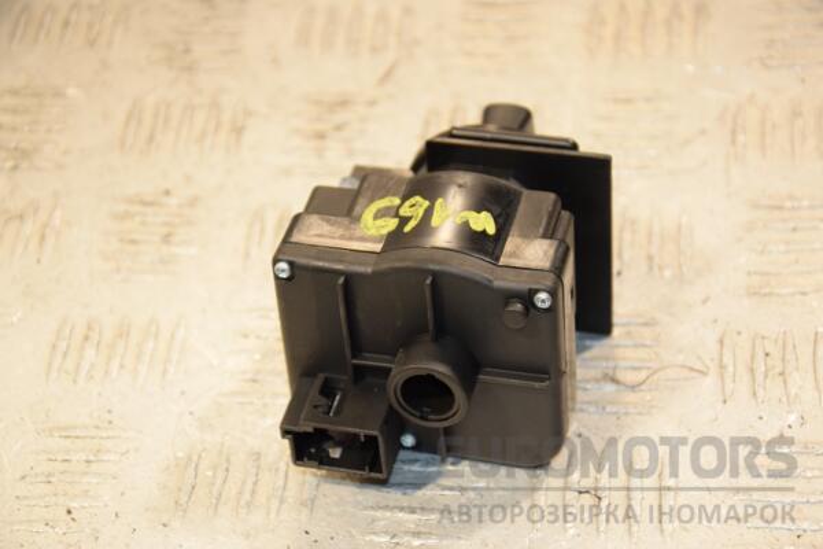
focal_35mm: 105
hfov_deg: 19.5
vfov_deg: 13.0
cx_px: 412
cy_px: 274
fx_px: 2400
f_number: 5.6
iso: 800
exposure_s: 1/200
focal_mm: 70
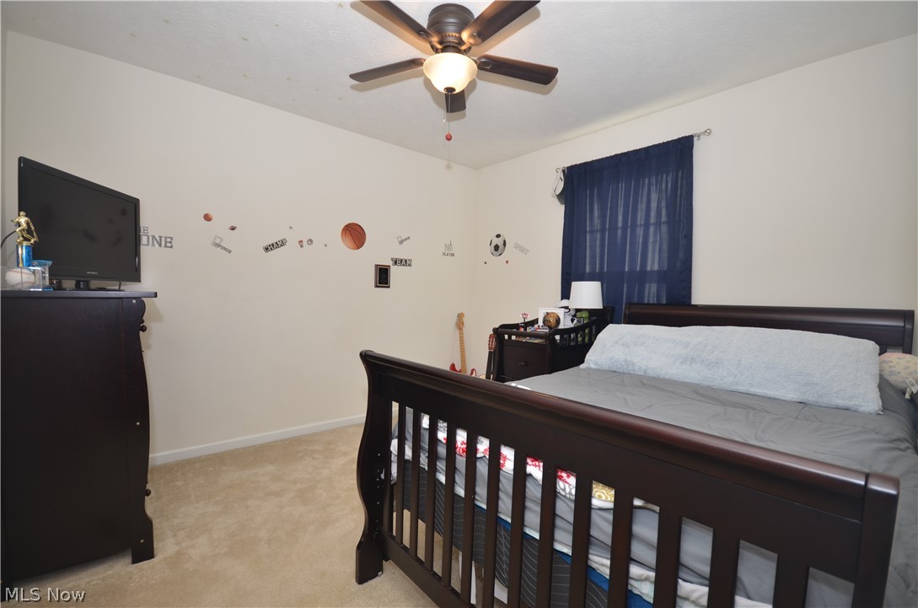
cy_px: 304
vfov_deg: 77.1
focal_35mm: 15
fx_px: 382
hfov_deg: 100.5
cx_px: 459
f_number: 5
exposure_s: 1/60
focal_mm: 10
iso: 200
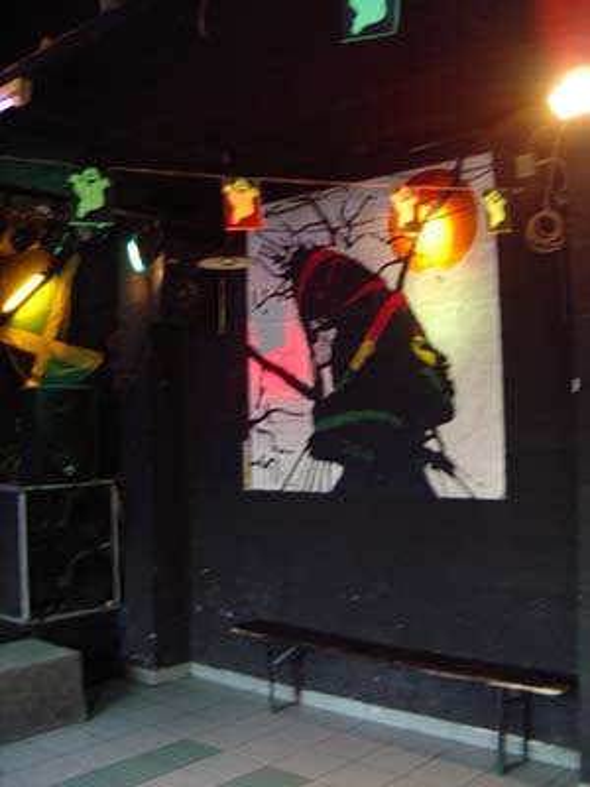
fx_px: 864
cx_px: 295
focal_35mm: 38
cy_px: 394
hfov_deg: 37.7
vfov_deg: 49.0
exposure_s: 1/4
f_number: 2.6
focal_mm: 5.8
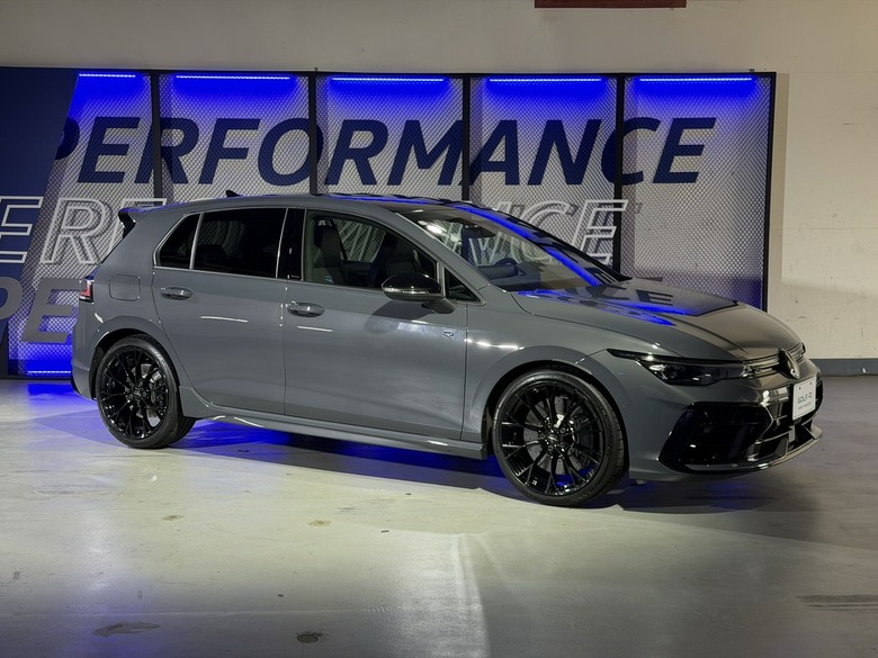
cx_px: 439
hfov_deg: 39.7
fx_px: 1217
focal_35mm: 48
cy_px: 329
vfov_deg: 30.3
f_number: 1.78
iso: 64
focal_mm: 6.76
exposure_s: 1/60
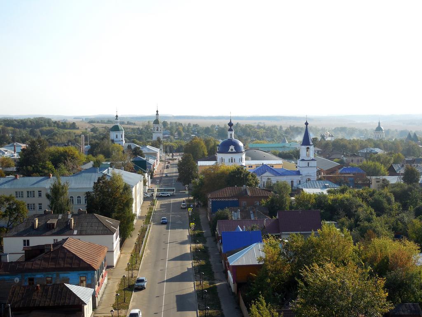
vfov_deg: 27.0
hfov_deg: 35.5
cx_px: 211
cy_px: 158
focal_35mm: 54
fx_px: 658
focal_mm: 9.8
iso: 125
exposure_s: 1/500
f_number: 4.2
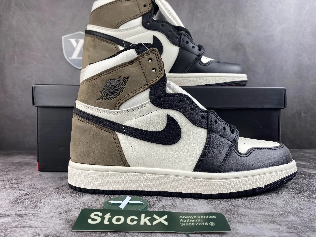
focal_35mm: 26
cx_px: 158
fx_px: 237
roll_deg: -1.0
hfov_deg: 67.3
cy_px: 118
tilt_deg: -1.7
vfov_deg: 53.1
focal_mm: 4.25
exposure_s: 1/115
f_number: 1.8
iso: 32
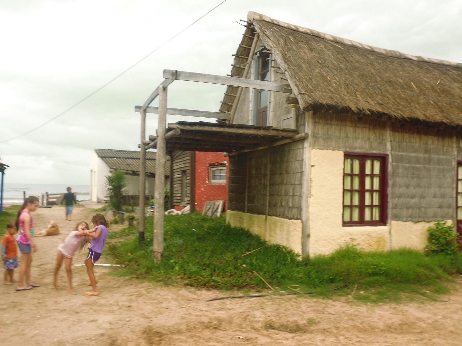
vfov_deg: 44.2
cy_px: 173
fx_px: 427
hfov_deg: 56.8
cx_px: 231
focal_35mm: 32
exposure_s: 1/50
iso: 100
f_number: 3.2
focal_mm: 5.6
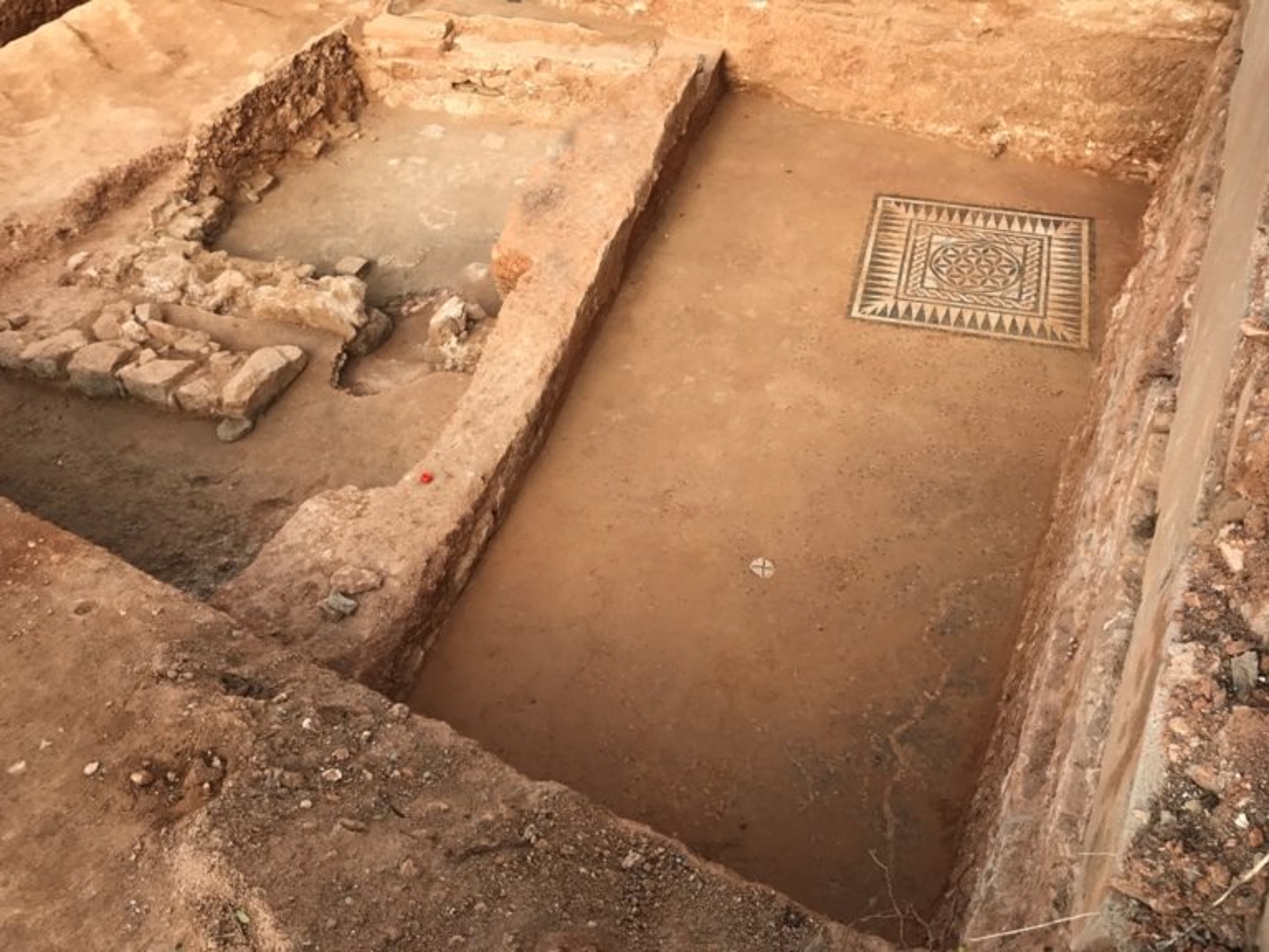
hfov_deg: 63.4
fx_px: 1026
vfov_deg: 49.7
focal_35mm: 28
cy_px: 476
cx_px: 634
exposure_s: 1/694
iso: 20
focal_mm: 3.99
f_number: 1.8
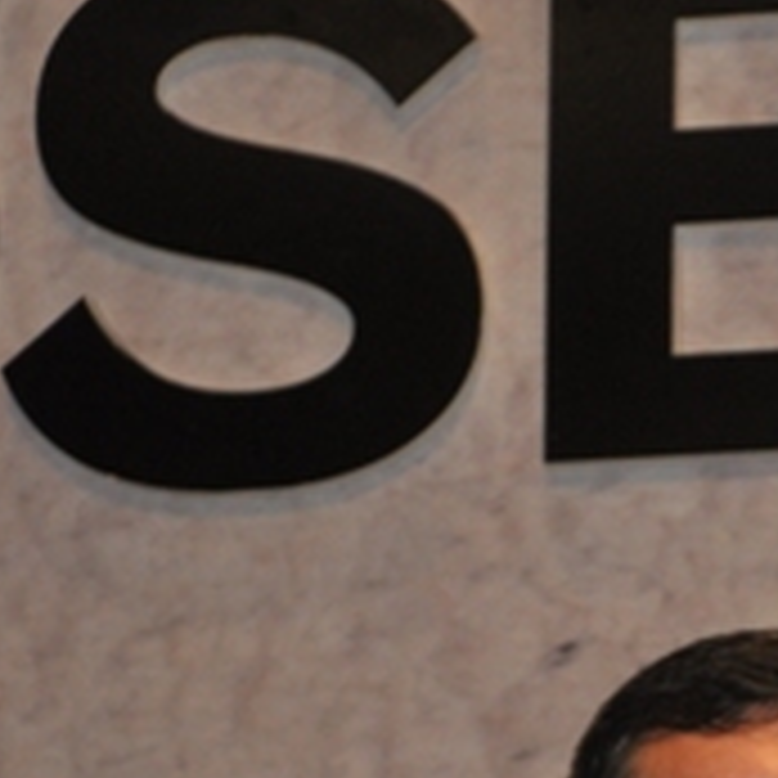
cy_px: 850
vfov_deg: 5.3
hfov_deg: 5.3
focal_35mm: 329
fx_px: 8366
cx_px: 902
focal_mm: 70
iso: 800
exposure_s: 1/60
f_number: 4.5
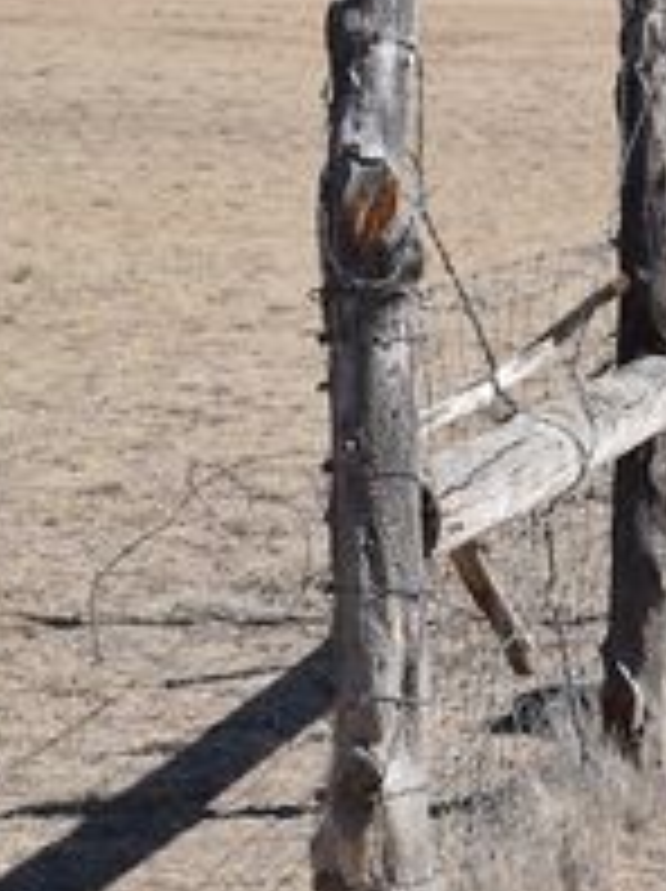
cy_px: 281
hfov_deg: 9.2
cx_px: 904
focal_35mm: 157
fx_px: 4036
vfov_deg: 12.6
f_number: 8
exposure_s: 1/250
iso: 100
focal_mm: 50
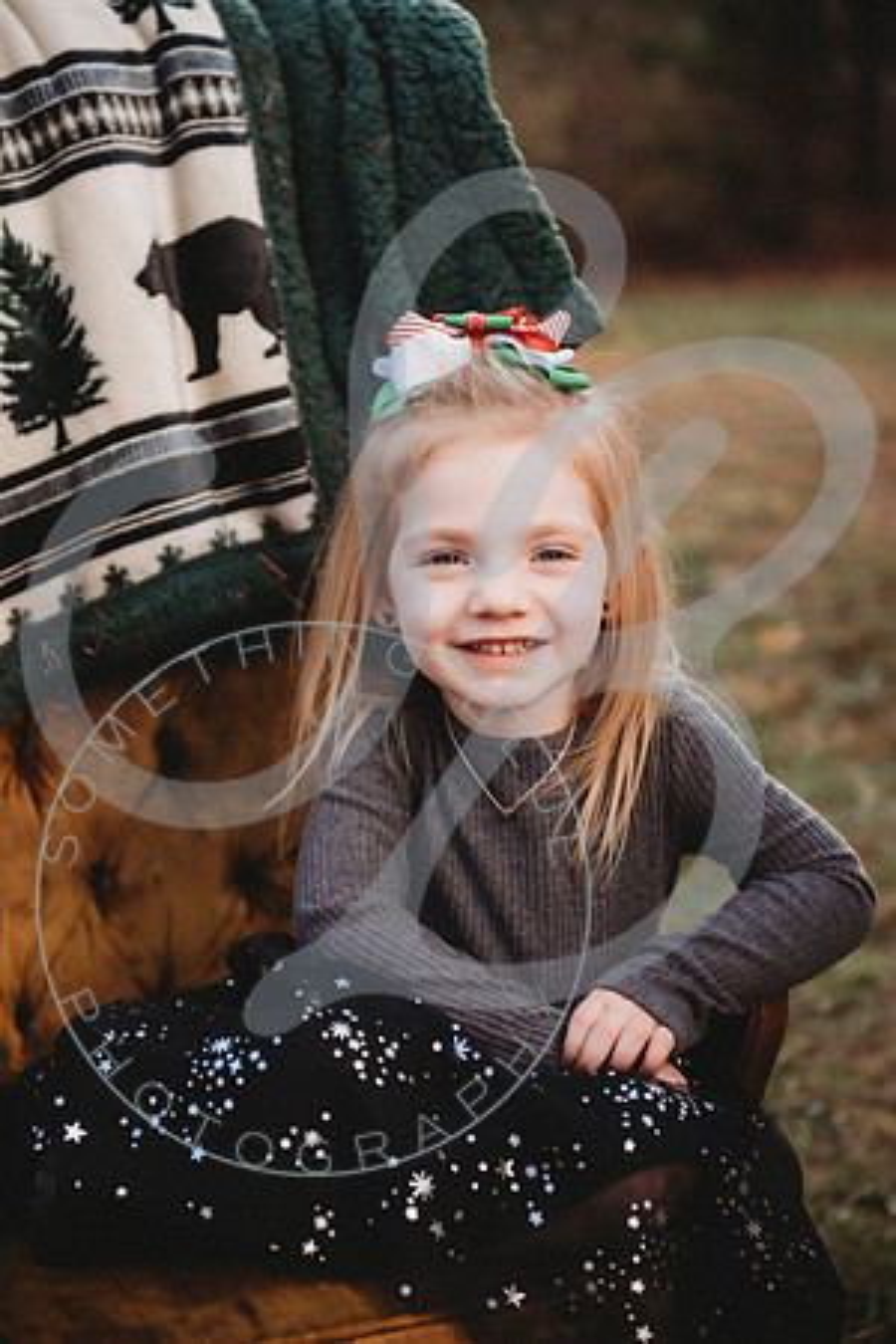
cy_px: 672
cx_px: 448
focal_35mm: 70
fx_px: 2613
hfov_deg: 19.5
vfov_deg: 28.8
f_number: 2.8
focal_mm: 70
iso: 100
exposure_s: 1/400
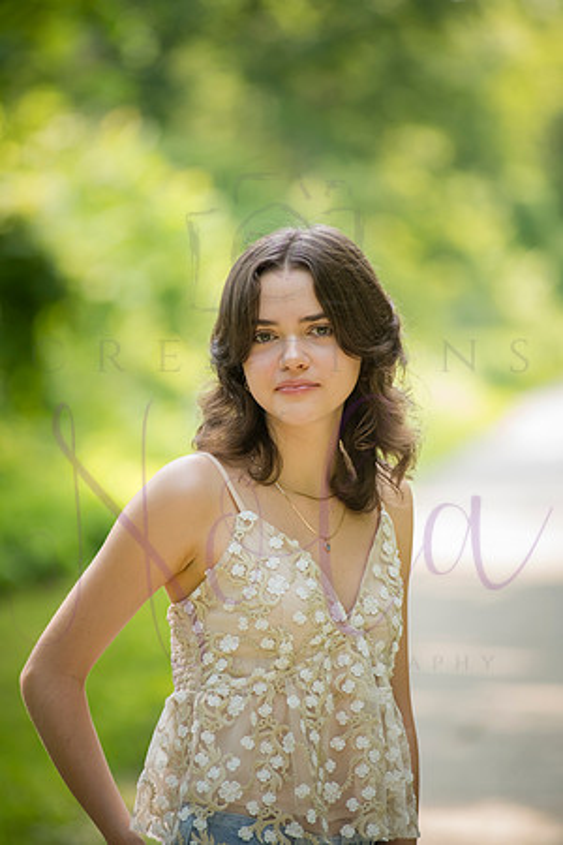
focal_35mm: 200
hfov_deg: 6.9
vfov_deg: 10.3
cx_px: 282
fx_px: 4691
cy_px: 422
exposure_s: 1/320
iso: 400
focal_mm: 200
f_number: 4.5
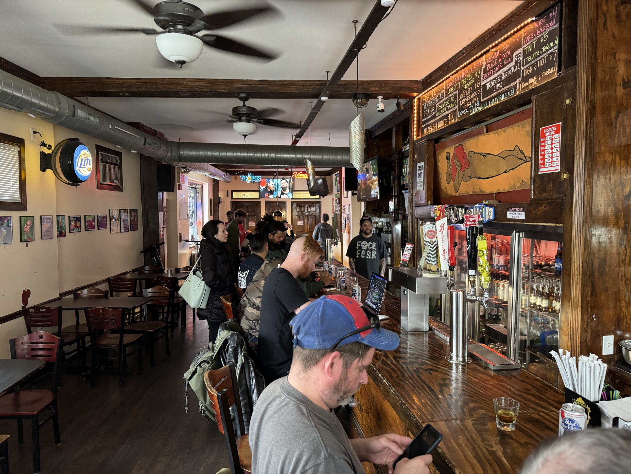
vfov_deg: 56.8
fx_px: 437
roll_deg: +0.1
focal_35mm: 24
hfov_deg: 71.6
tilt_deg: -3.4
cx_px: 316
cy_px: 237
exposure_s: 1/50
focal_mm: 6.86
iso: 800
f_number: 1.78
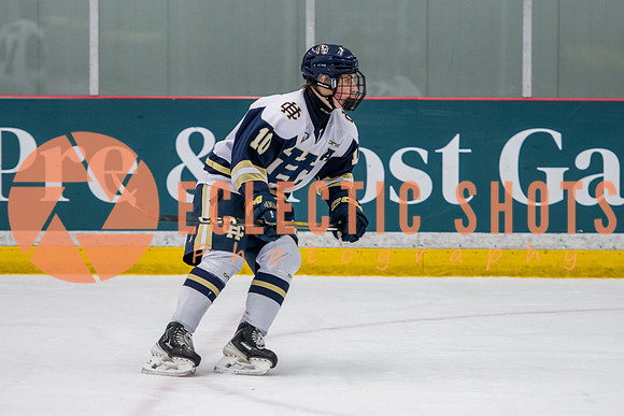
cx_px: 312
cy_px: 174
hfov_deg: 7.7
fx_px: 4635
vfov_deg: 5.1
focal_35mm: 267
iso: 2000
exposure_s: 1/640
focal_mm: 155
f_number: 3.2
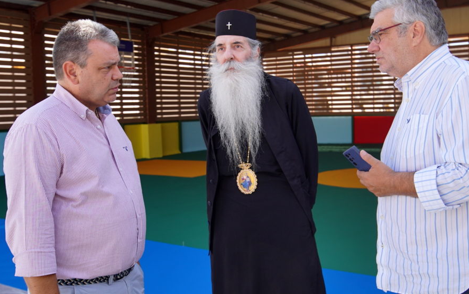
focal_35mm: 40
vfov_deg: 32.0
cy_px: 132
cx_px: 260
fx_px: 511
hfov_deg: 49.2
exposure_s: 1/400
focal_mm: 23
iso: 125
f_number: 4
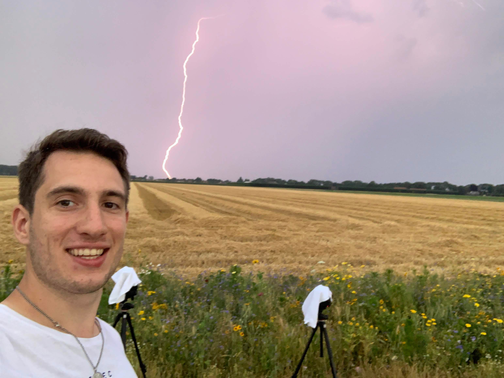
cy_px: 189
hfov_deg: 56.8
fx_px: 466
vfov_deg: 44.2
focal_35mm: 32
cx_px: 252
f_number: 2.2
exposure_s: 1/60
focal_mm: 2.87
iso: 125
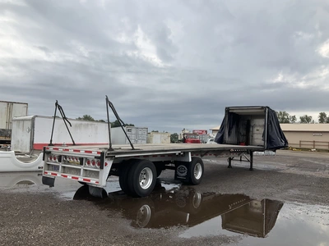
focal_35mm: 29
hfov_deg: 61.7
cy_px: 123
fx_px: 276
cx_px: 164
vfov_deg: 48.2
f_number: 1.8
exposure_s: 1/1577
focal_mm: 3
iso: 25
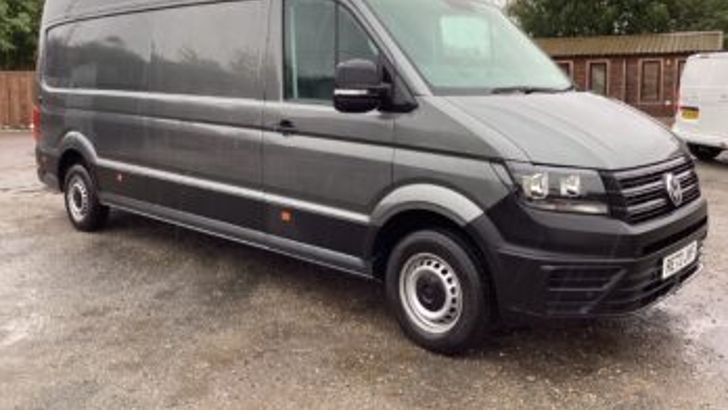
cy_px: 139
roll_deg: +0.6
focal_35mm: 34
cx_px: 364
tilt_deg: -8.3
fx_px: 657
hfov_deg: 58.0
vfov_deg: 34.4
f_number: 2.4
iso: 40
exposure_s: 1/120
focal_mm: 3.3
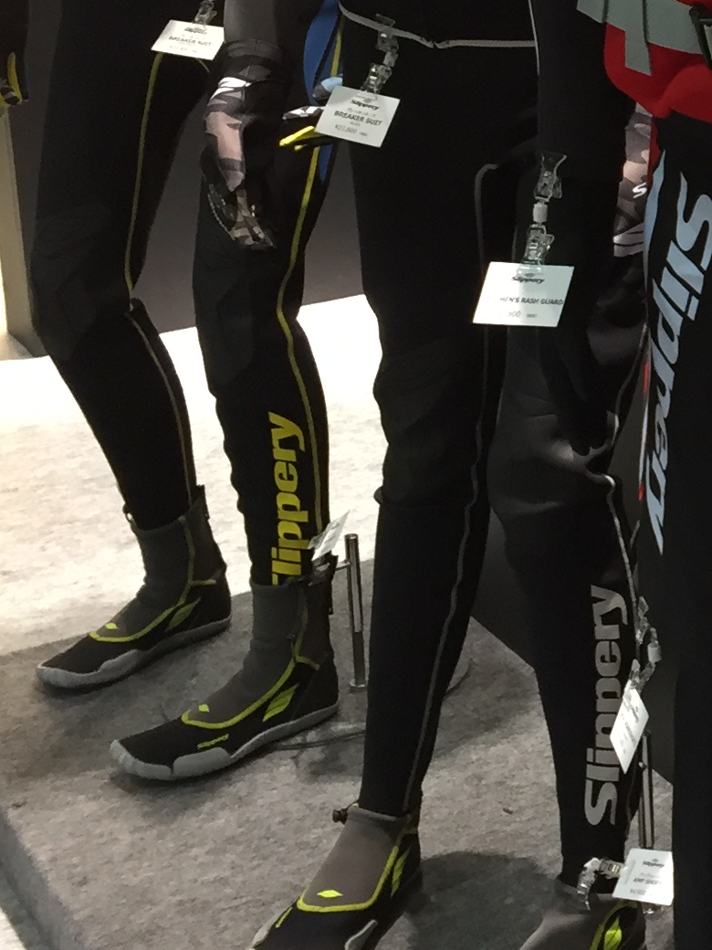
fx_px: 2496
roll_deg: +0.9
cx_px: 1094
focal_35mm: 91
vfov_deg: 21.0
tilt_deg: -11.9
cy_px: 62
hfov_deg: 15.0
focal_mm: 4.15
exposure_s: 1/30
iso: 64
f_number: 2.2
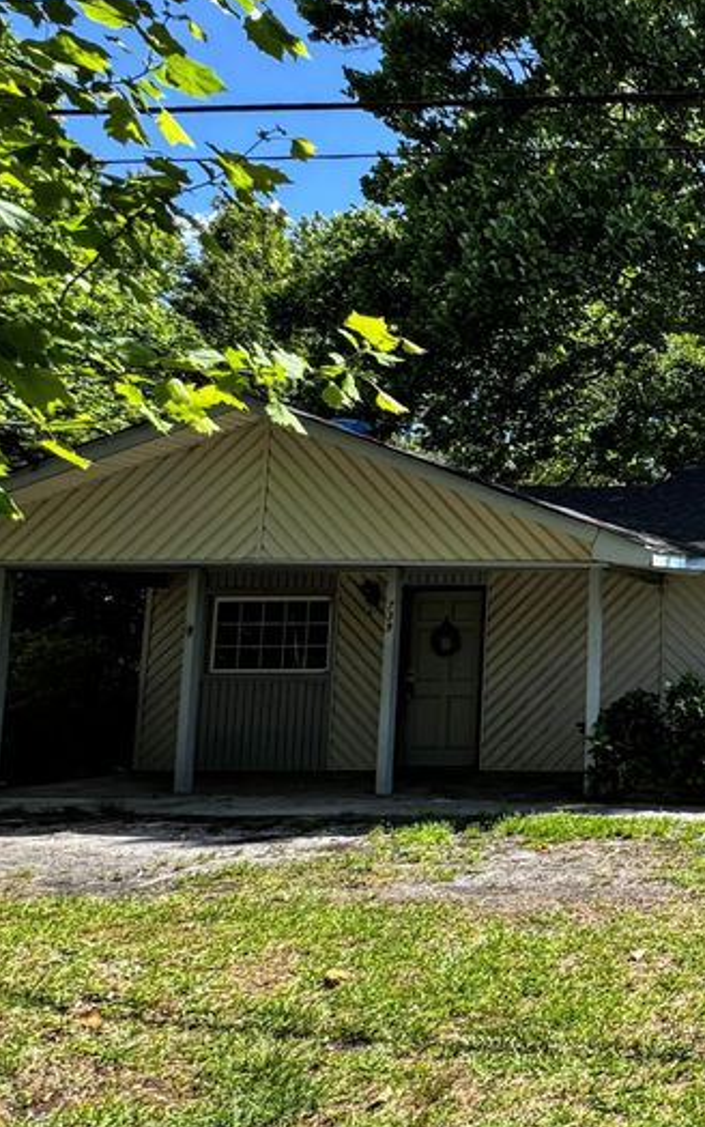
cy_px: 587
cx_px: 926
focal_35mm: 29
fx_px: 891
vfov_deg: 64.6
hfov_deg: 32.2
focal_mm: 2.22
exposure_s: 1/631
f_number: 2.2
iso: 40
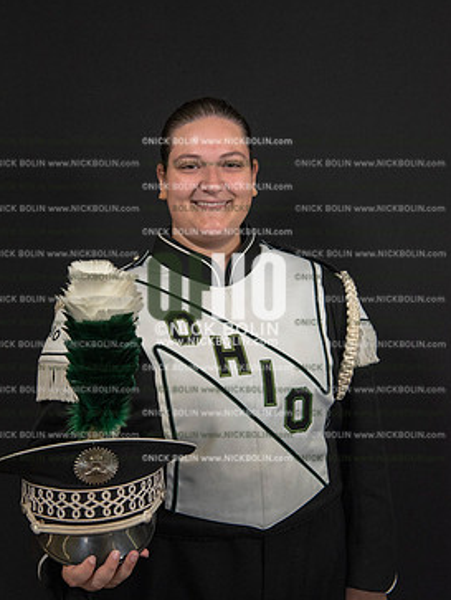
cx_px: 216
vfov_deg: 38.2
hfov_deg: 29.2
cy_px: 299
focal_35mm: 50
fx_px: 867
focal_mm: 42
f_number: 5.6
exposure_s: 1/640
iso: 2000
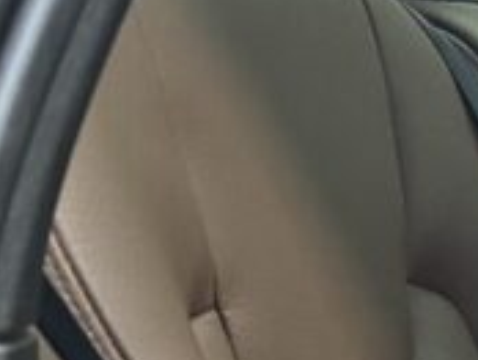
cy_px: 731
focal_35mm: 141
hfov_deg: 10.8
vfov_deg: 9.8
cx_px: 1308
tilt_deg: -17.0
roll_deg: +0.1
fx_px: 1950
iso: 800
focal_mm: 6.76
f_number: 1.78
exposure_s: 1/45
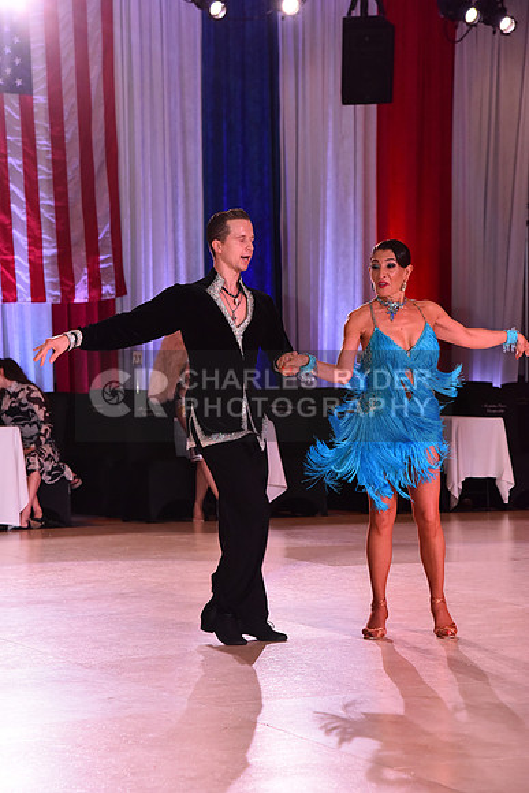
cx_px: 264
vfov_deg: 19.5
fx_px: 2313
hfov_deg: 13.0
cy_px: 396
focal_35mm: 105
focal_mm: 105
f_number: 6.3
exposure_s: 1/320
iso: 2500
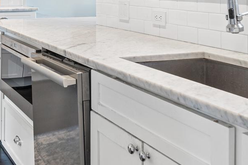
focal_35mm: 64
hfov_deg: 30.8
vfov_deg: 20.4
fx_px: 439
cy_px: -11
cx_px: 51
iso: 250
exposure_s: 1/3
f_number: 7.1
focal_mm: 18.5
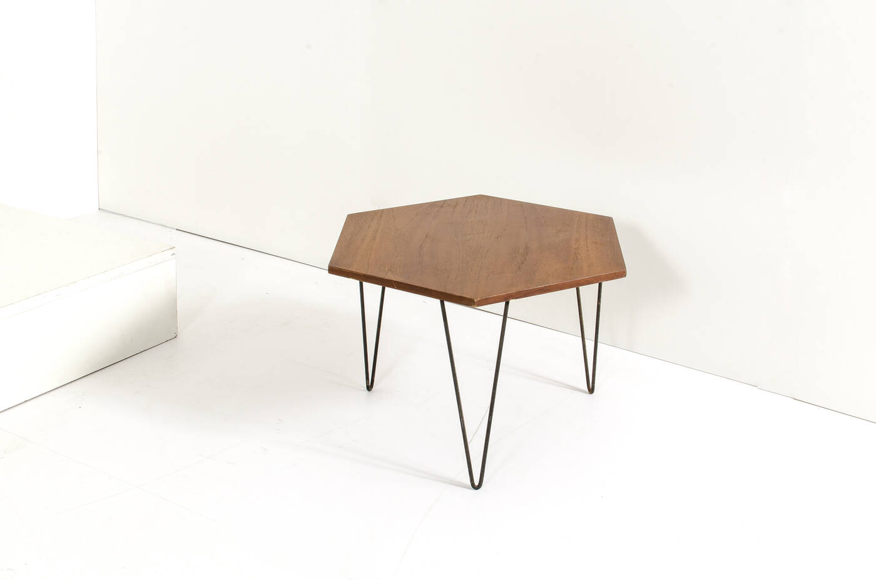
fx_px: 1275
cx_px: 438
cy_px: 290
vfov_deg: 25.6
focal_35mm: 52
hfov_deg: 37.9
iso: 100
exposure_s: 1/160
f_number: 16
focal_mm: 35
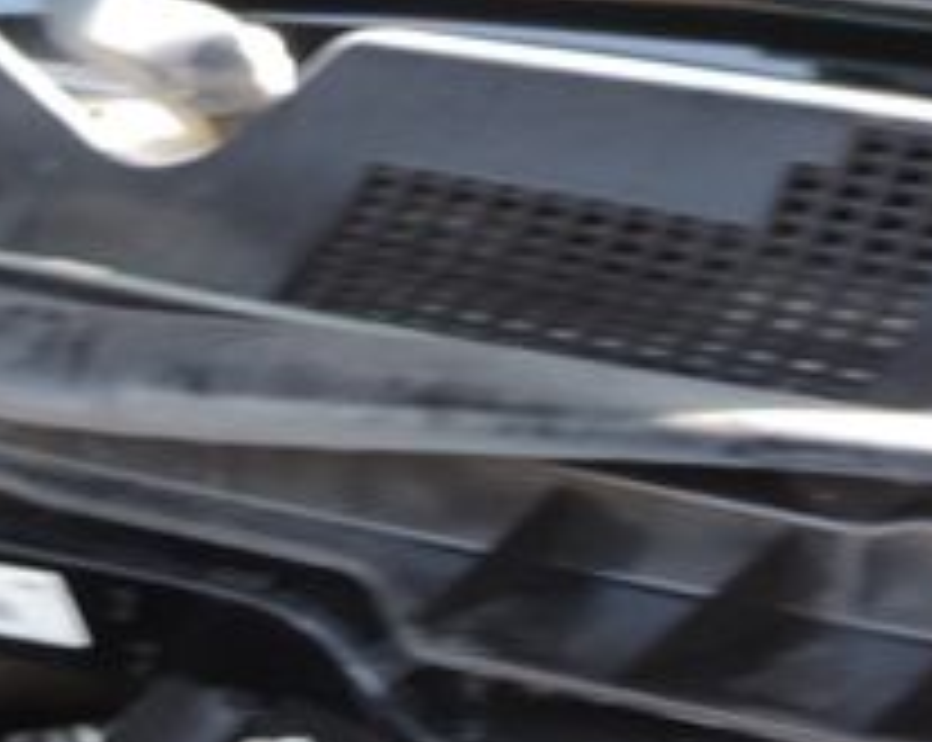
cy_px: 1318
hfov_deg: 13.0
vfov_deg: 10.1
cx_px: -162
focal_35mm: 145
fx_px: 3994
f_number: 3
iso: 80
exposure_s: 1/40
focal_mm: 4.3
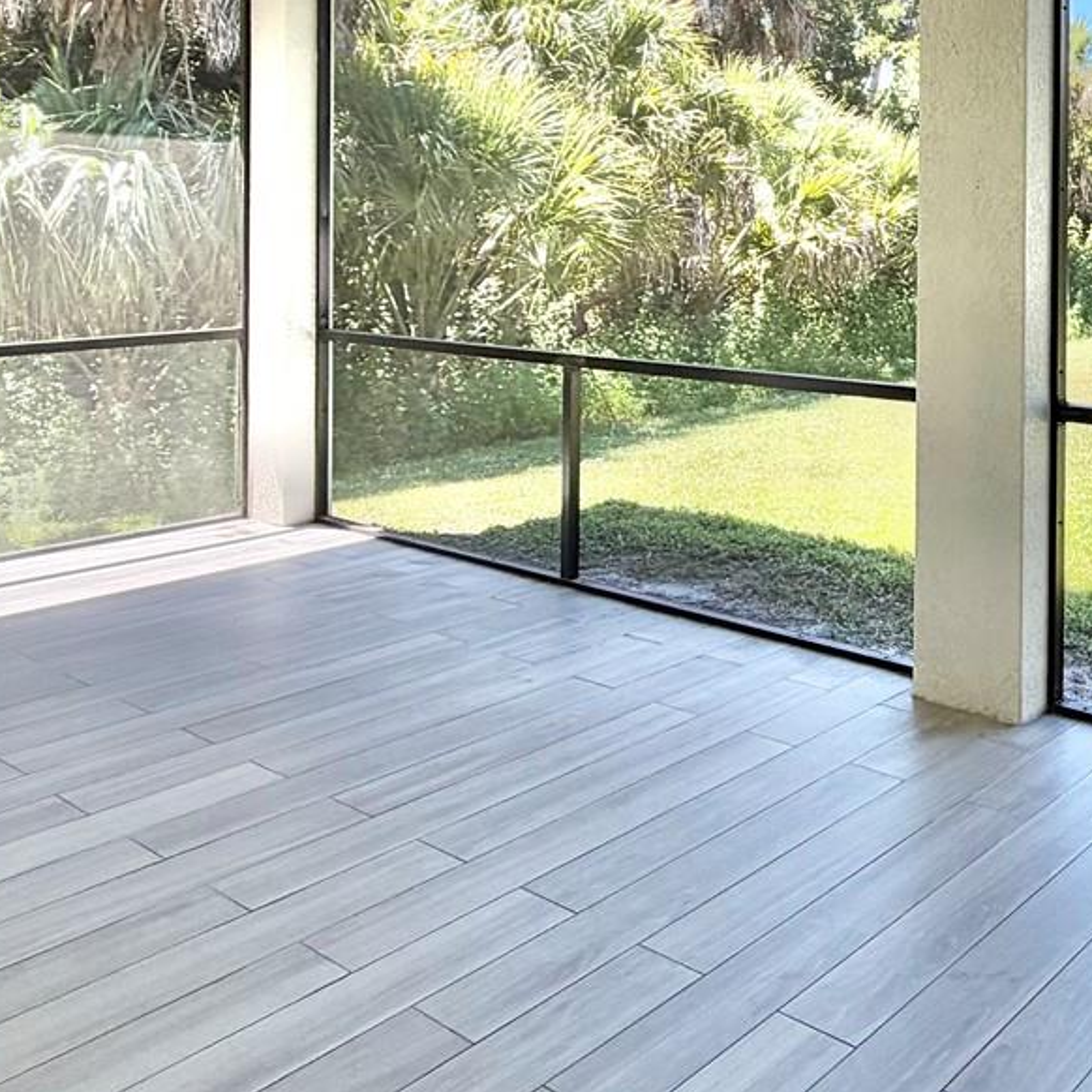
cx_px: 1116
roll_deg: -0.4
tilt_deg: -0.1
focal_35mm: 34
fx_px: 1213
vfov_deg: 46.0
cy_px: 223
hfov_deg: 41.5
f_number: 2.2
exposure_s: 1/187
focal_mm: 2.22
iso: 40
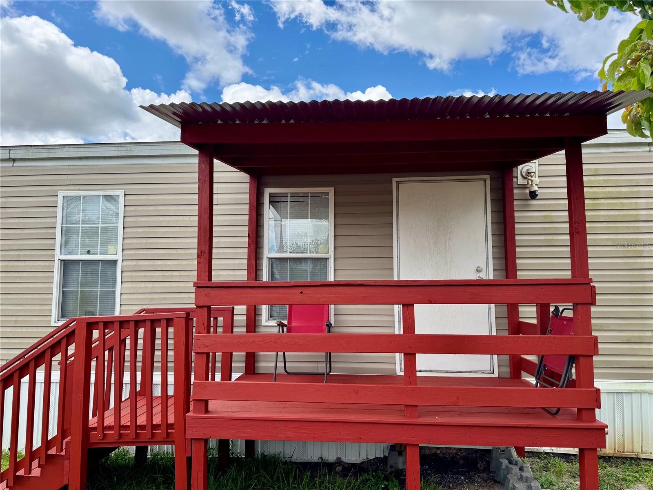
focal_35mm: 24
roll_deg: -0.5
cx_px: 326
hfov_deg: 71.6
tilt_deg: +5.5
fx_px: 453
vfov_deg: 56.8
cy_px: 245
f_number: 1.78
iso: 80
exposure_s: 1/1869
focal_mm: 6.76
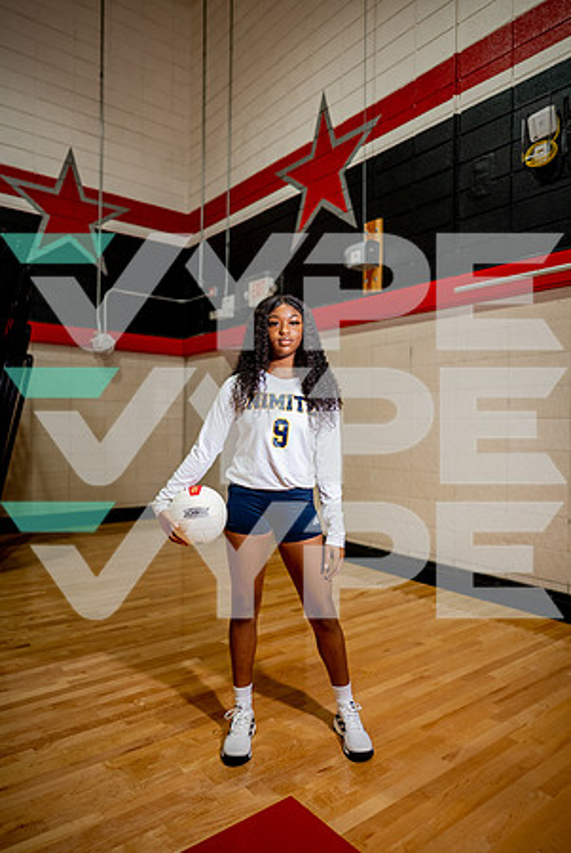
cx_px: 286
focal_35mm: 24
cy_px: 426
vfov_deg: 73.7
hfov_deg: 53.2
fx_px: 570
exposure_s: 1/640
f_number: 1.4
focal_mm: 24
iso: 400
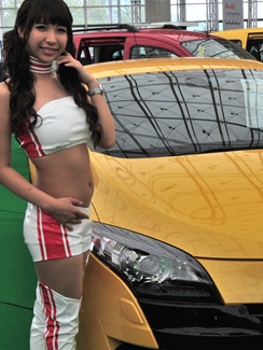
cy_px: 162
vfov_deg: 28.5
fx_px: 688
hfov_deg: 21.6
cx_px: 116
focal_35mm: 68
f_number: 9
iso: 400
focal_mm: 24
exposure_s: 1/200
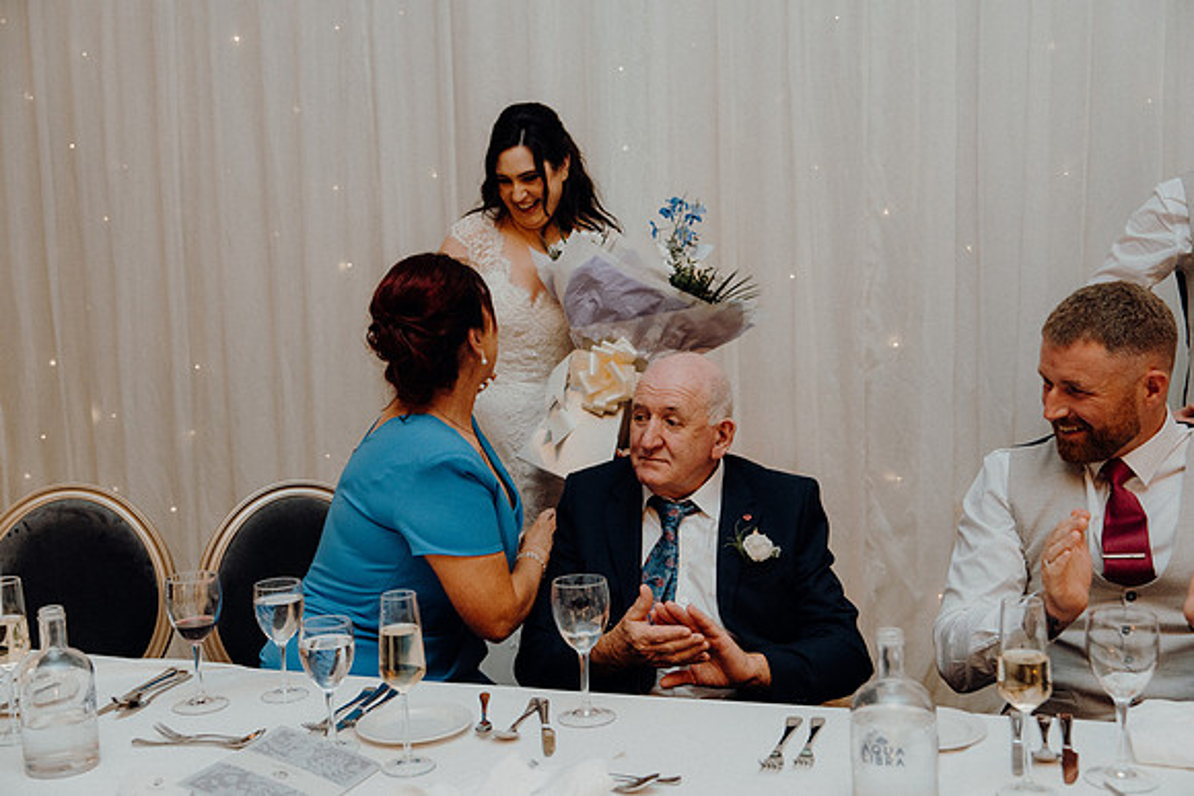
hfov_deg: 47.4
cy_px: 398
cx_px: 597
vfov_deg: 32.6
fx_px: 1360
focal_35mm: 41
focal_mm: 41
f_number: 3.5
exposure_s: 1/160
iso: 2500
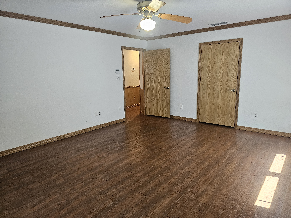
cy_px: 109
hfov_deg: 73.9
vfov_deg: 58.9
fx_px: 193
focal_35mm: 23
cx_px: 146
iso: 400
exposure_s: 1/120
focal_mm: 6.3
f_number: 1.7
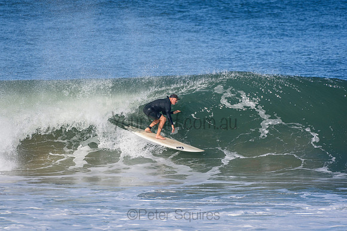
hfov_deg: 2.7
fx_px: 7231
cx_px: 174
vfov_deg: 1.8
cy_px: 116
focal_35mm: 750
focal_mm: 500
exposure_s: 1/2000
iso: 320
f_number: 5.6
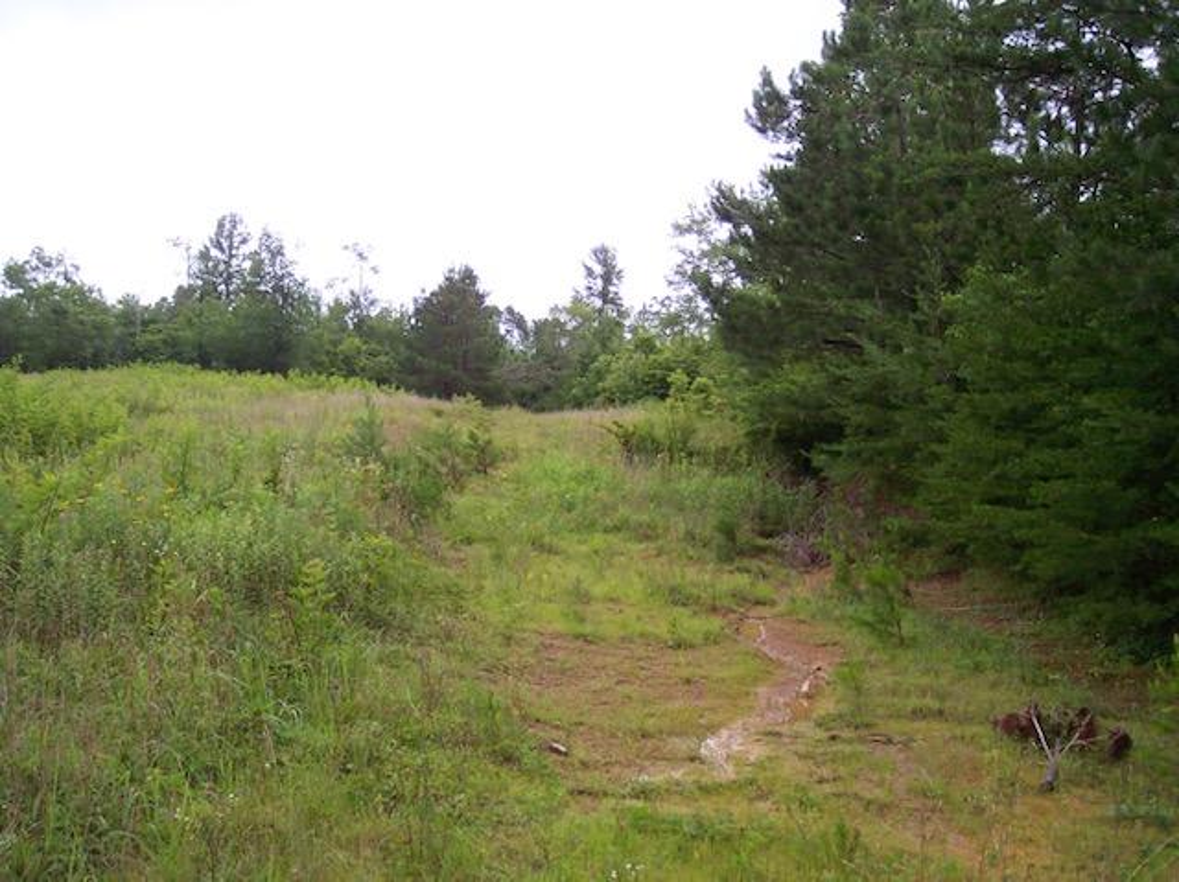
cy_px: 441
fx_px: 1293
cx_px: 590
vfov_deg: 37.7
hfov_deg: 49.0
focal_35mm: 38
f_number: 2.8
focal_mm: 8
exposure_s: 1/500
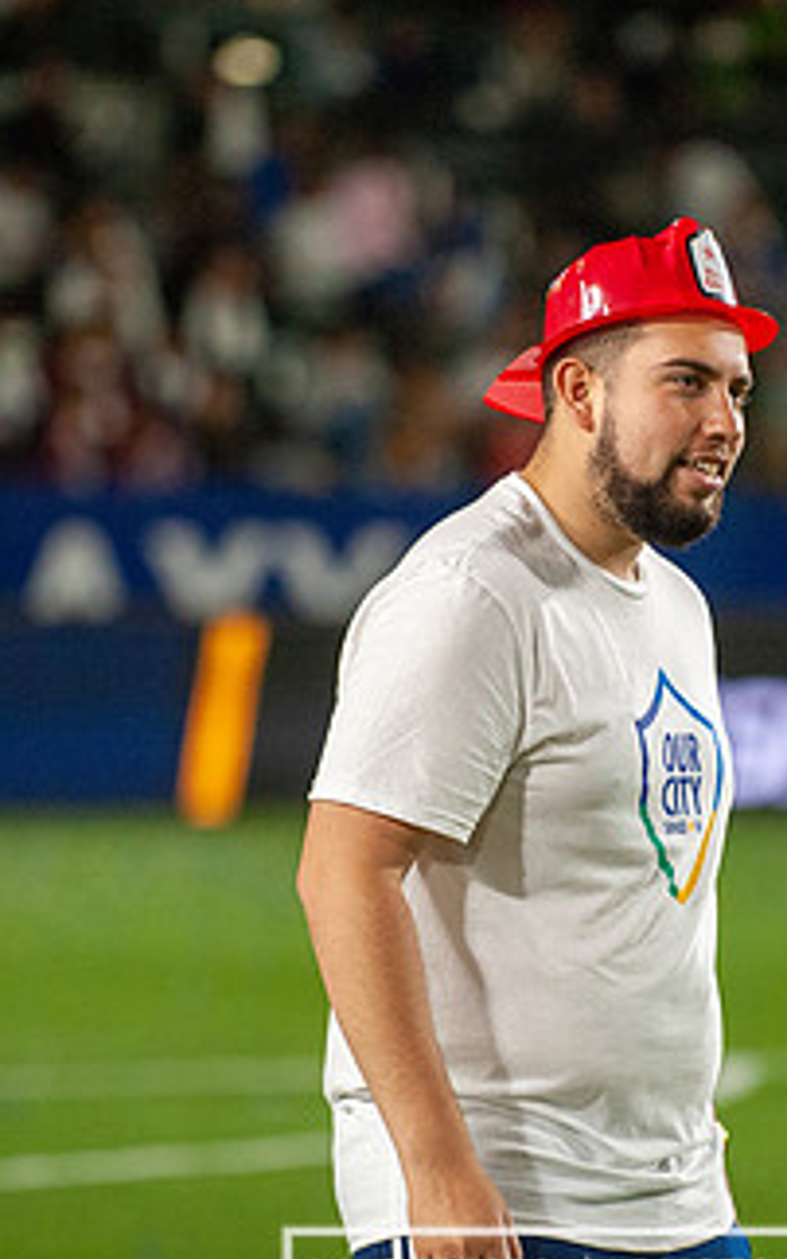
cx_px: 557
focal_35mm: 348
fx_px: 11937
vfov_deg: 6.0
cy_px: 694
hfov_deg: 3.8
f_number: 2.8
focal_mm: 190
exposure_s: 1/2500
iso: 3200
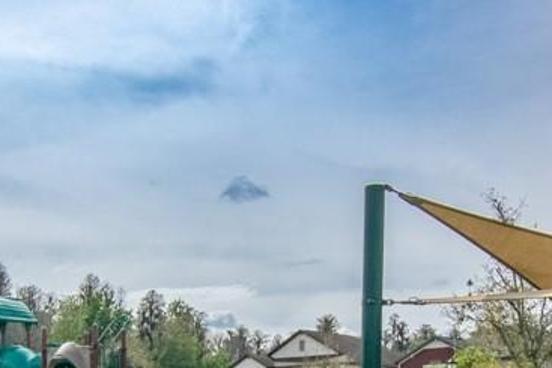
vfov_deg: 22.9
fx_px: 834
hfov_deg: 36.6
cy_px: 441
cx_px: 242
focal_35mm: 54
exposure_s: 1/4000
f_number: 7.1
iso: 1000
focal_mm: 13
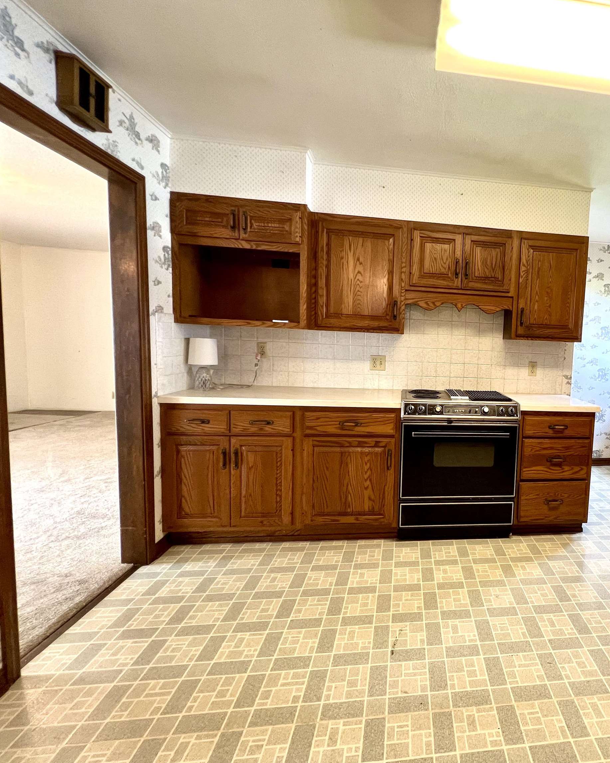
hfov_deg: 70.9
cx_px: 468
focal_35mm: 17
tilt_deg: -5.8
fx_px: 384
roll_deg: -2.6
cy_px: 382
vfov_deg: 89.6
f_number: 1.8
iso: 160
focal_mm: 1.57
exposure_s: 1/60
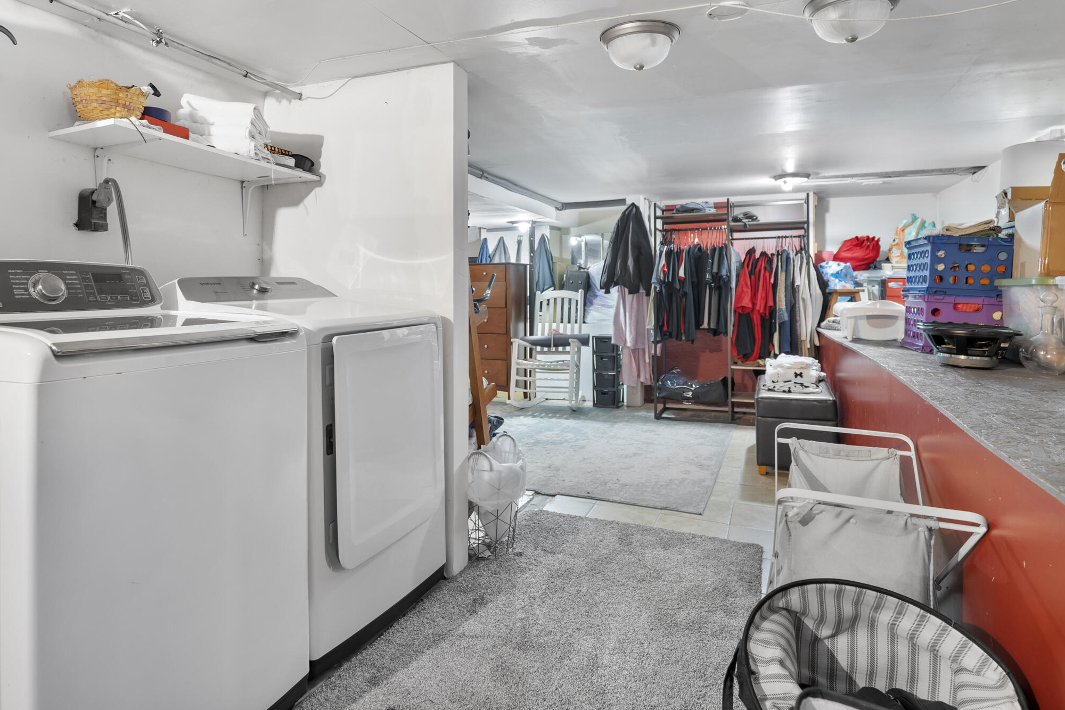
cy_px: 286
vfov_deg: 61.4
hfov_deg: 83.5
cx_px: 464
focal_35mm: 20
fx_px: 592
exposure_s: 1/2
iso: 500
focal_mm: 16
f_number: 4
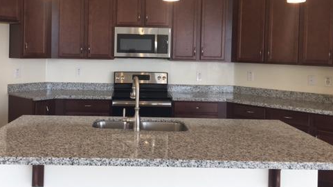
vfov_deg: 28.1
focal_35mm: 42
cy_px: 53
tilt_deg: -0.7
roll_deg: -1.3
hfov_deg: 48.2
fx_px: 371
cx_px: 141
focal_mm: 4.15
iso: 25
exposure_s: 1/60
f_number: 2.2
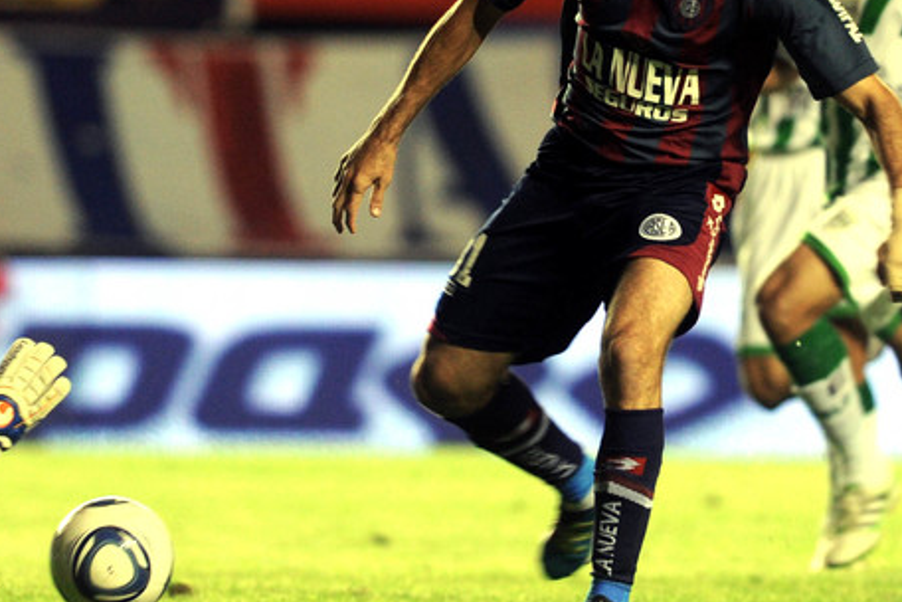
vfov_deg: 2.4
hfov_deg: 3.6
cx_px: 285
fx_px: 14180
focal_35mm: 566
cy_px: 207
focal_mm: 300
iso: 2000
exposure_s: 1/400
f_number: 2.8
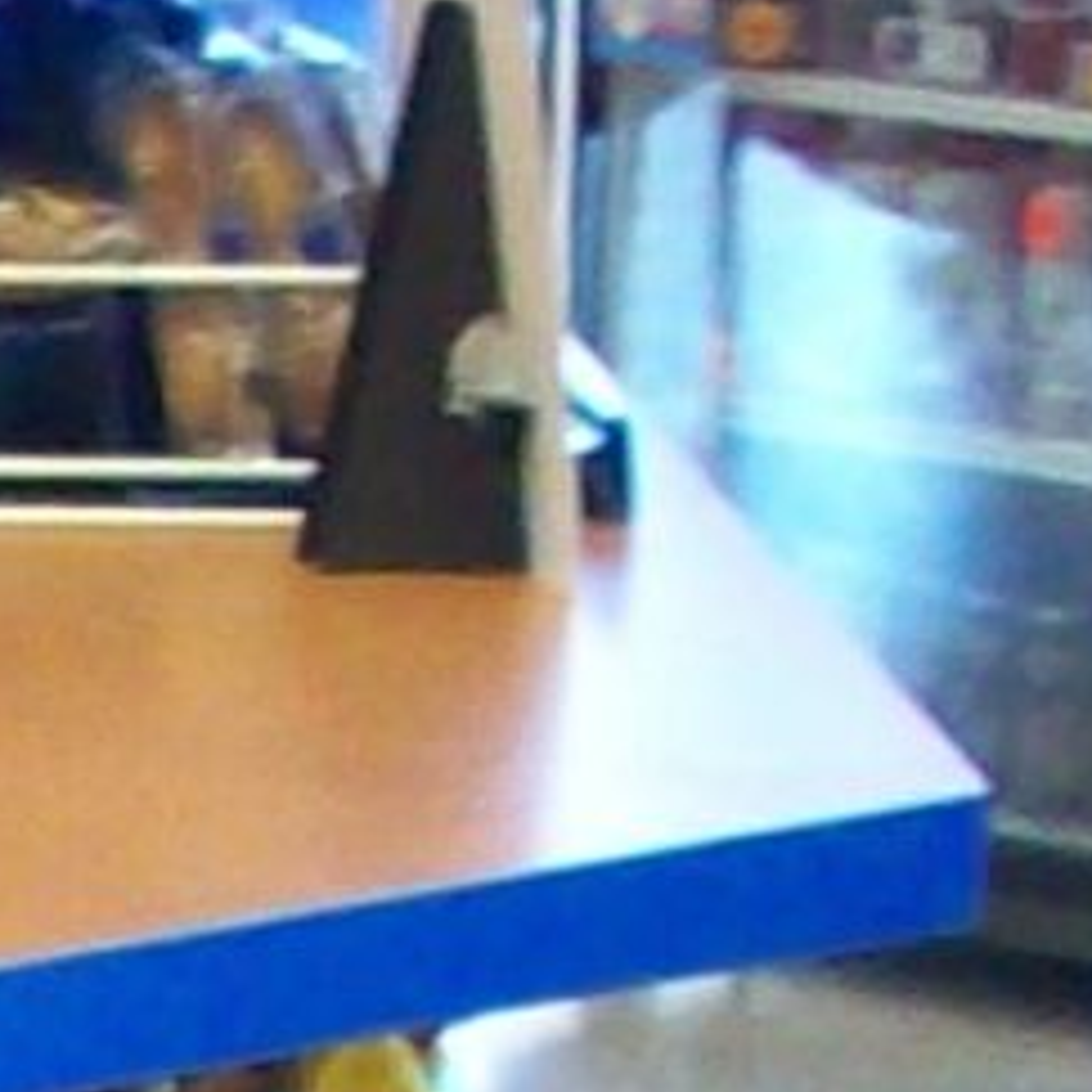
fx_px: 12277
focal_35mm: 344
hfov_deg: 4.8
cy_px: 2899
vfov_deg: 4.9
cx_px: -2247
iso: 160
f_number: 2.8
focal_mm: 6.2
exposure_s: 1/32.3
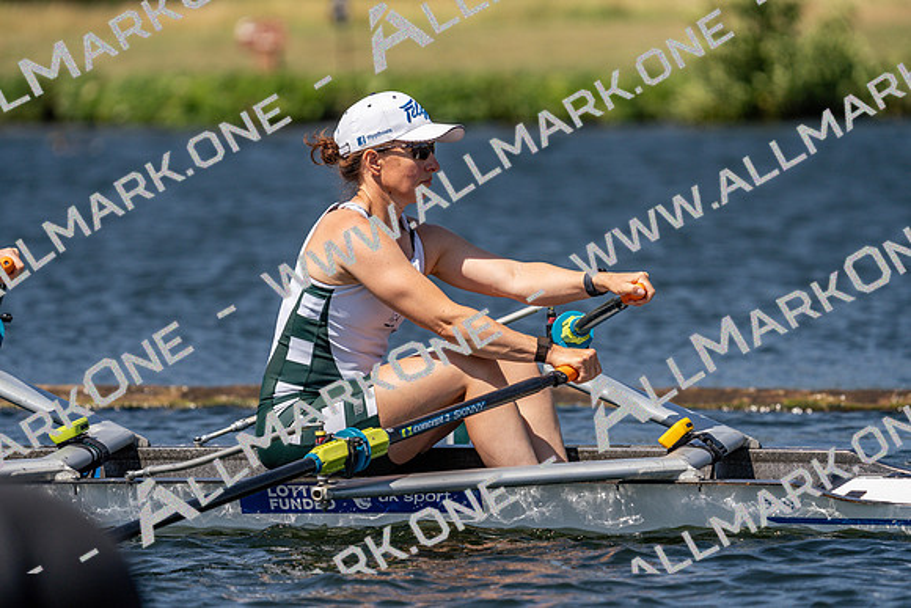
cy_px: 304
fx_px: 9517
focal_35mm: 376
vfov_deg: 3.7
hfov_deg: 5.5
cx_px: 456
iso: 250
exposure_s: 1/2000
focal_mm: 376
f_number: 6.3
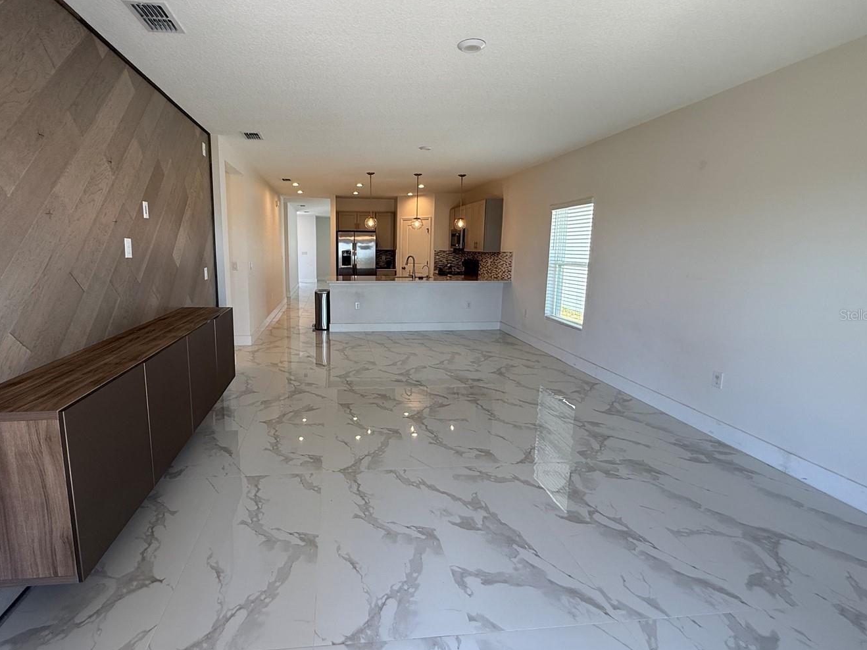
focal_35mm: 17
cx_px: 376
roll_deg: -0.5
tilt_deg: -9.6
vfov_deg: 74.7
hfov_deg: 90.5
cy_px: 314
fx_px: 426
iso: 80
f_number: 2.2
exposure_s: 1/120
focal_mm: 2.22
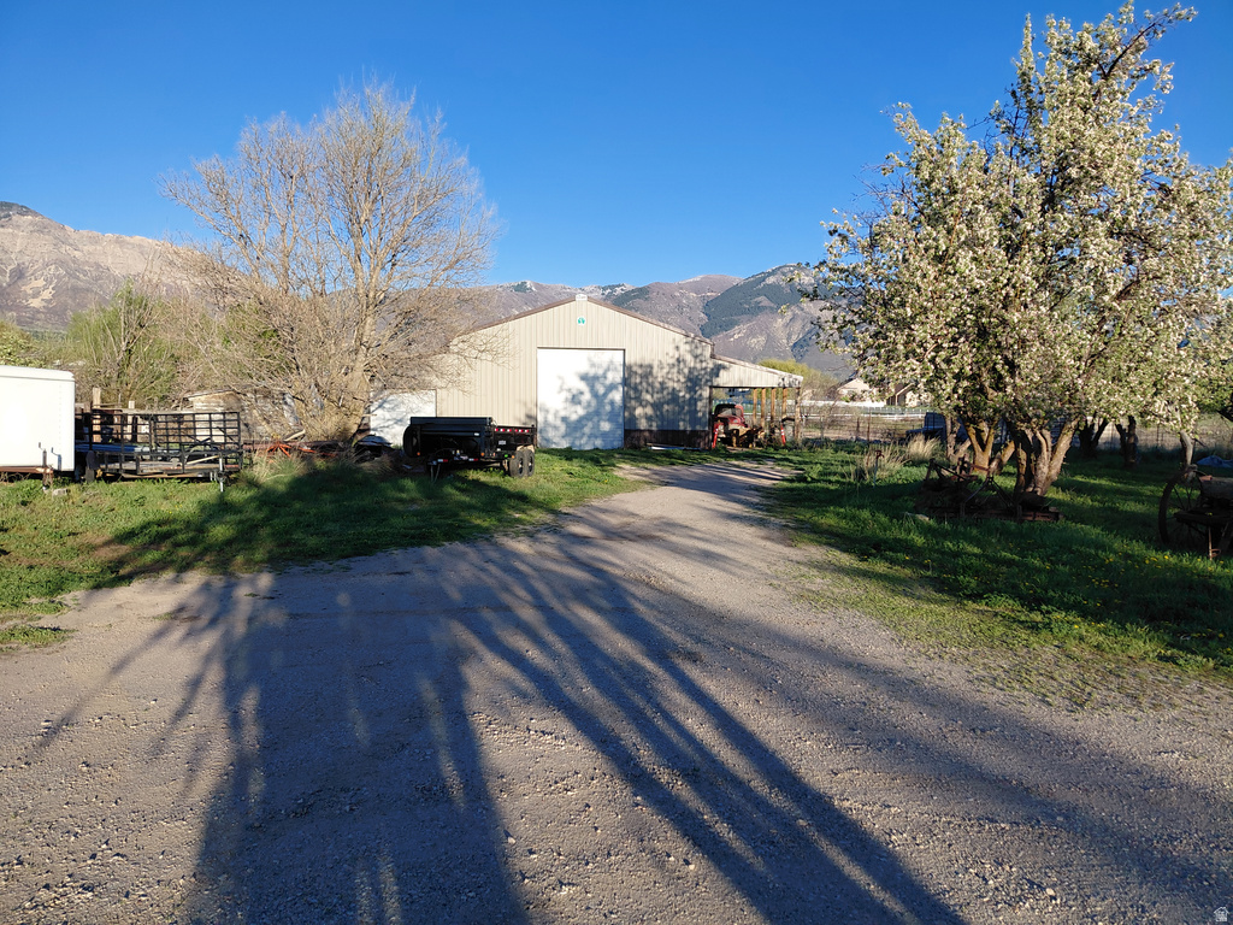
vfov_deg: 54.9
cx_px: 616
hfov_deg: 69.4
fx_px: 890
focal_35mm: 25
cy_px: 462
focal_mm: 4.69
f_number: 1.8
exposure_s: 1/1661
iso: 50
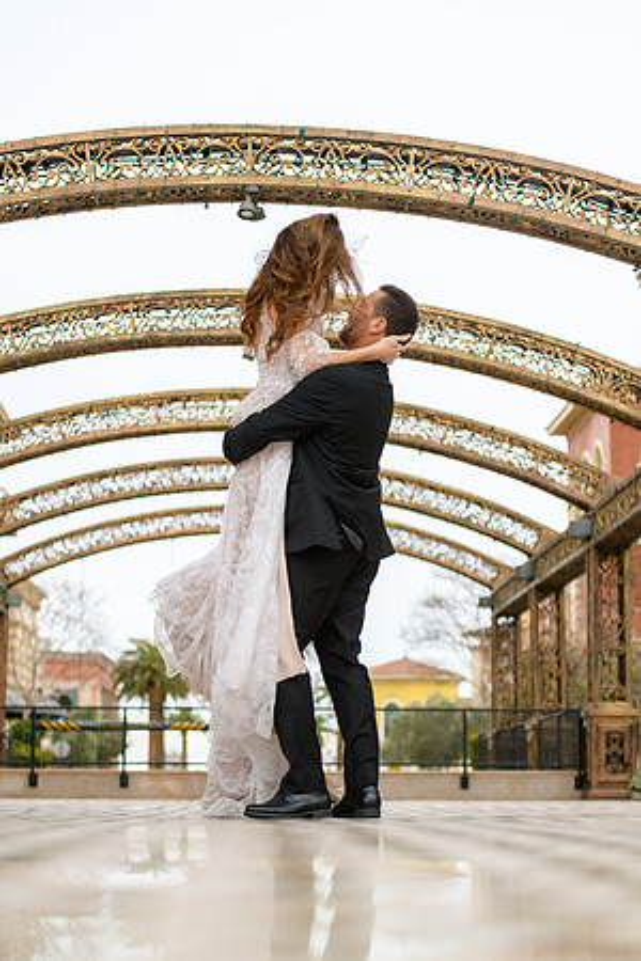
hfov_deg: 19.5
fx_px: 1869
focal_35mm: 70
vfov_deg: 28.8
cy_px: 480
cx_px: 320
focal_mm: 70
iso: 400
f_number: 2.8
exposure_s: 1/3200
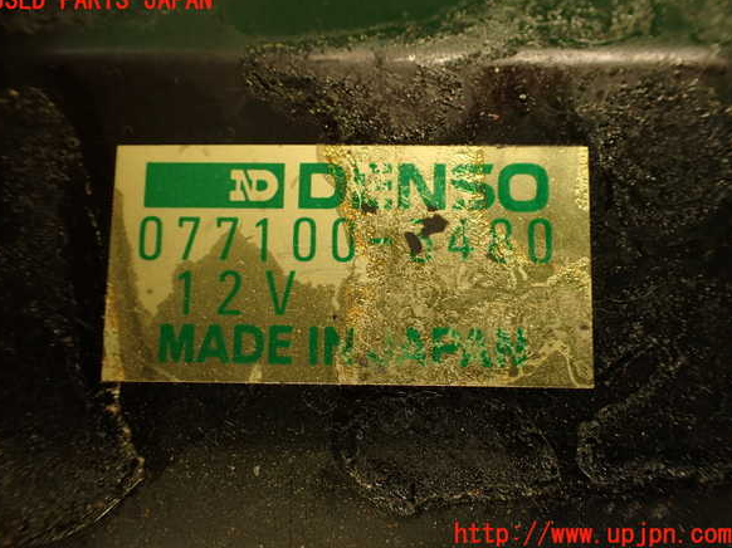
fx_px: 698
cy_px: 268
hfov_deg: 55.4
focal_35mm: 33
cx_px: 361
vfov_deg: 42.9
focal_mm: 5.79
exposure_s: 1/50
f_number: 2.4
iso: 200
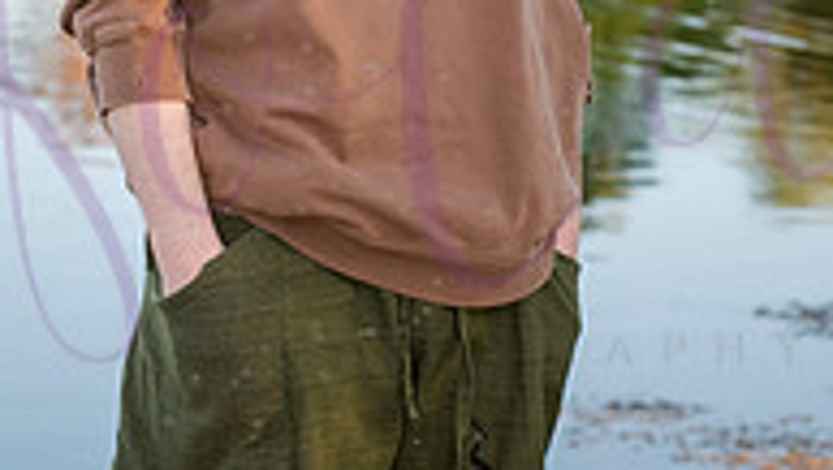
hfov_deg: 11.0
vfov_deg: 6.2
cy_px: -203
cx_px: 315
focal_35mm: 195
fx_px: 4311
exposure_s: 1/640
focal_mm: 80
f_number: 6.3
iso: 400
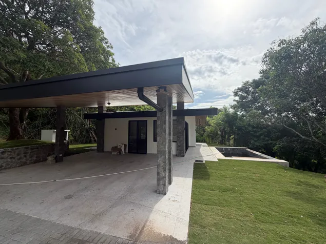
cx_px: 163
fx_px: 132
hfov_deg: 102.1
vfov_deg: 85.7
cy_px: 122
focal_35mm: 14
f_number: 2.2
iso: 25
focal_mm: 2.22
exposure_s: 1/1125
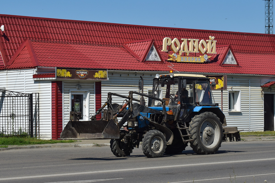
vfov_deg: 16.6
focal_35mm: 82
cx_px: 138
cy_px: 92
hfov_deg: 24.6
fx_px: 630
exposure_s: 1/1250
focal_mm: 55
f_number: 7.1
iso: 200
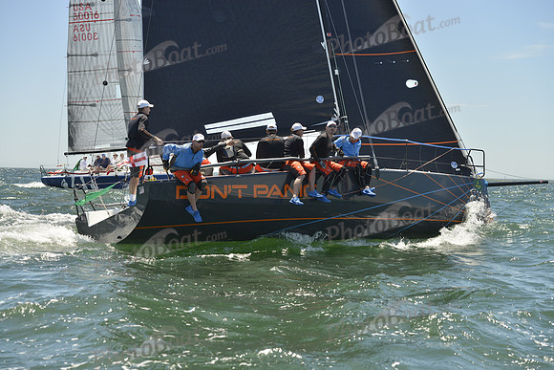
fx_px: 1077
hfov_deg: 28.8
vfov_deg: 19.5
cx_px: 277
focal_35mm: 70
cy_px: 185
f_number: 5
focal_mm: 70
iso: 280
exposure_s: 1/1600
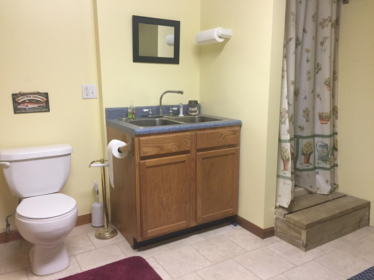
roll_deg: +0.1
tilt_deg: -11.6
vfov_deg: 48.2
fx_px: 313
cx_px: 187
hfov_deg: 61.7
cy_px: 140
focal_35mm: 29
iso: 160
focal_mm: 4.15
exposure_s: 1/30
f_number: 2.2
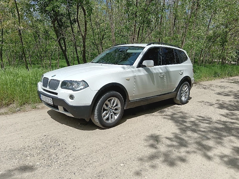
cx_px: 120
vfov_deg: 51.4
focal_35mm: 27
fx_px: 186
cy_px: 90
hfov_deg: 65.3
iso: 103
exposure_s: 1/1429
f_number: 1.9
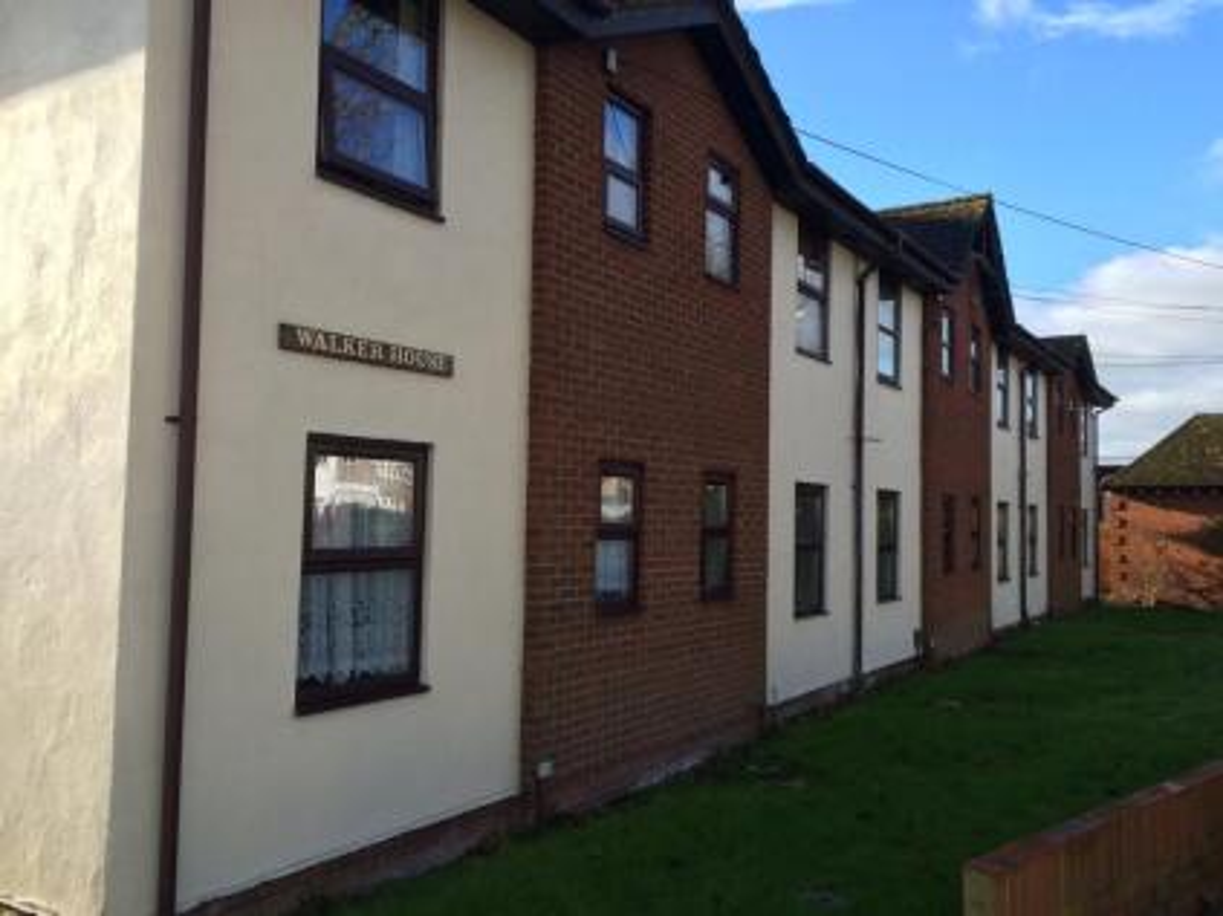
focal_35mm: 29
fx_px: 1024
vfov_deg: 48.2
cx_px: 612
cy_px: 458
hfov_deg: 61.7
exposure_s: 1/769
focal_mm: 4.15
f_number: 2.2
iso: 32
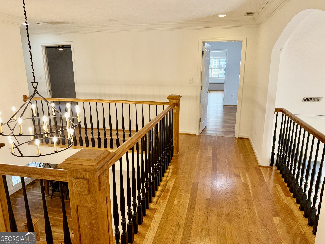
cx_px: 162
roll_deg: +0.8
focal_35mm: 24
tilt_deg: -12.5
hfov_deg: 71.6
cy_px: 122
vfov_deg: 56.8
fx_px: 225
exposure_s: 1/150
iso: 100
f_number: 1.78
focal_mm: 6.76
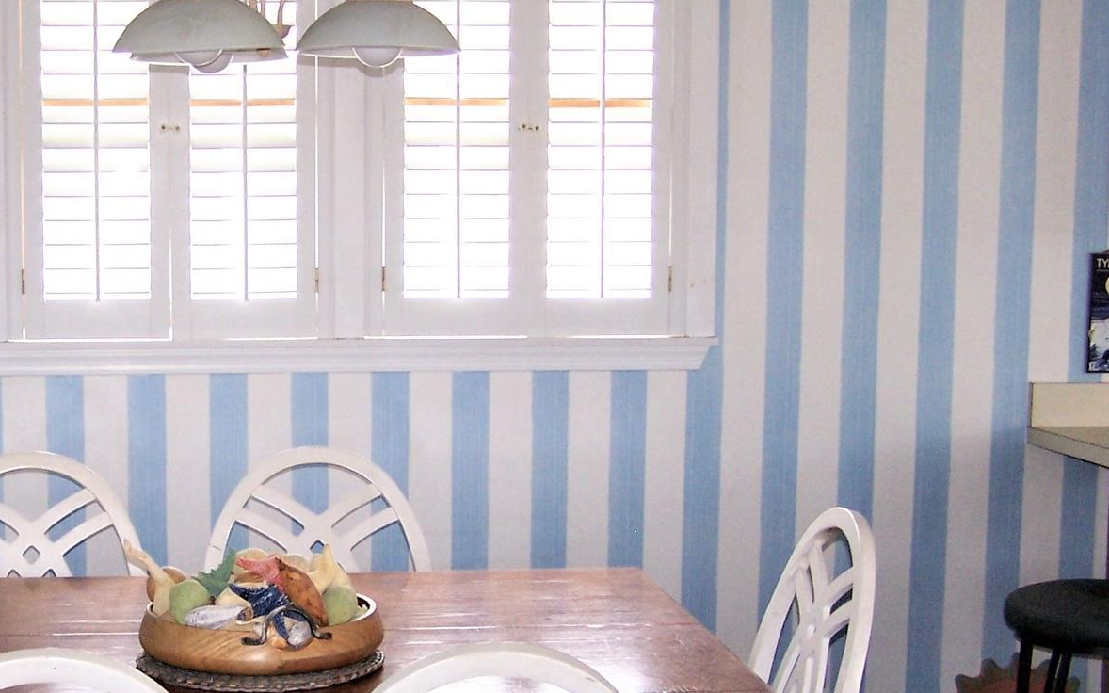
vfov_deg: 18.6
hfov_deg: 28.9
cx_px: 266
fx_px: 2115
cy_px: 434
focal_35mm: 70
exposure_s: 1/60
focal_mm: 6.3
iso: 140
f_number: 2.8
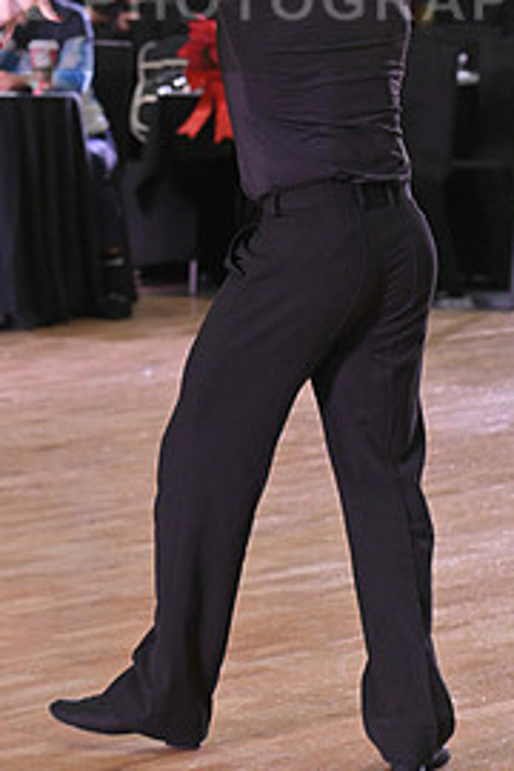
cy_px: -23
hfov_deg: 5.2
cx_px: 256
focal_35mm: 262
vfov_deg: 7.8
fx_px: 5611
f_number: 5.6
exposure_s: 1/400
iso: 3200
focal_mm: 122
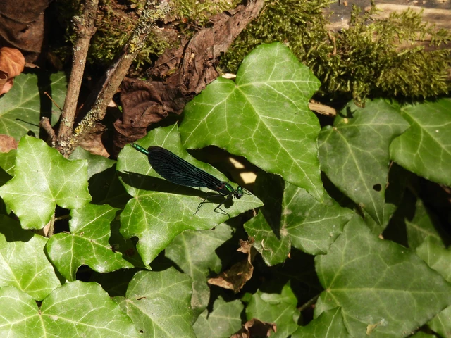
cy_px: 169
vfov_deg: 1.7
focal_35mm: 850
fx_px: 11074
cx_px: 226
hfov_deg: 2.3
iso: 100
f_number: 5.6
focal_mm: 152
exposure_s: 1/125
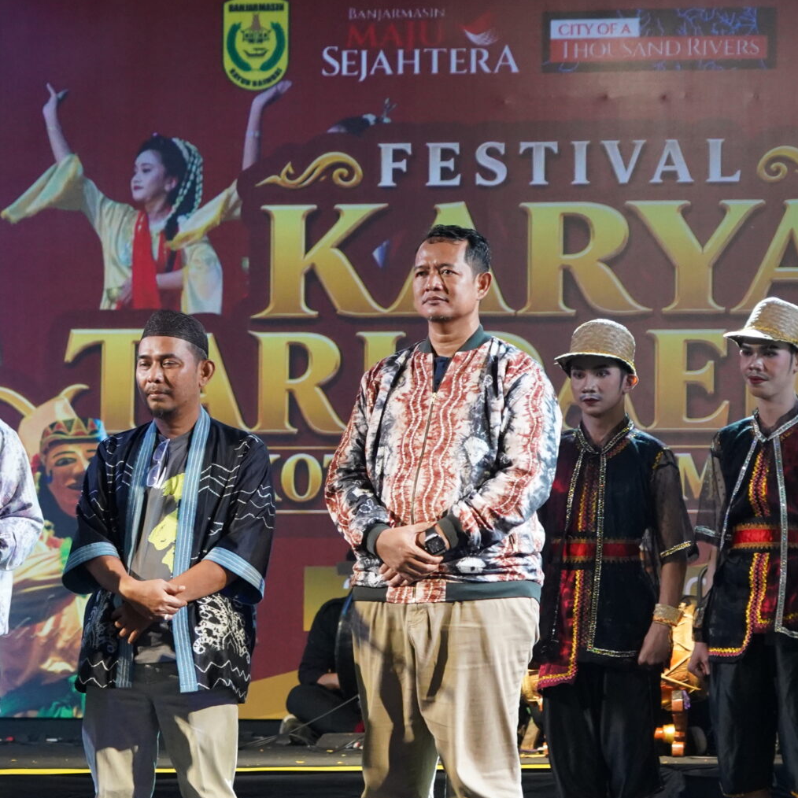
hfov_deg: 6.9
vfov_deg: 7.0
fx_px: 6546
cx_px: -64
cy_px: 405
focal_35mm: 251
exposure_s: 1/100
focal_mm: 117
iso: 5000
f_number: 6.3
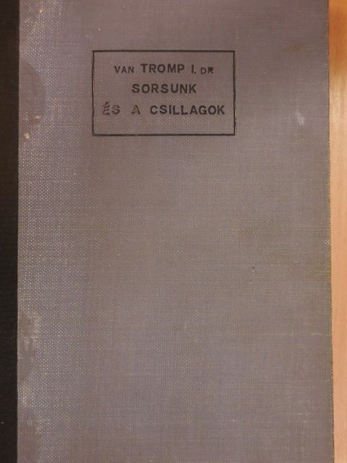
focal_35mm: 52
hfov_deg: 28.0
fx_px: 695
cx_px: 174
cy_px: 232
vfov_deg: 36.8
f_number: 4.3
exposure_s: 1/25
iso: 400
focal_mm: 9.4
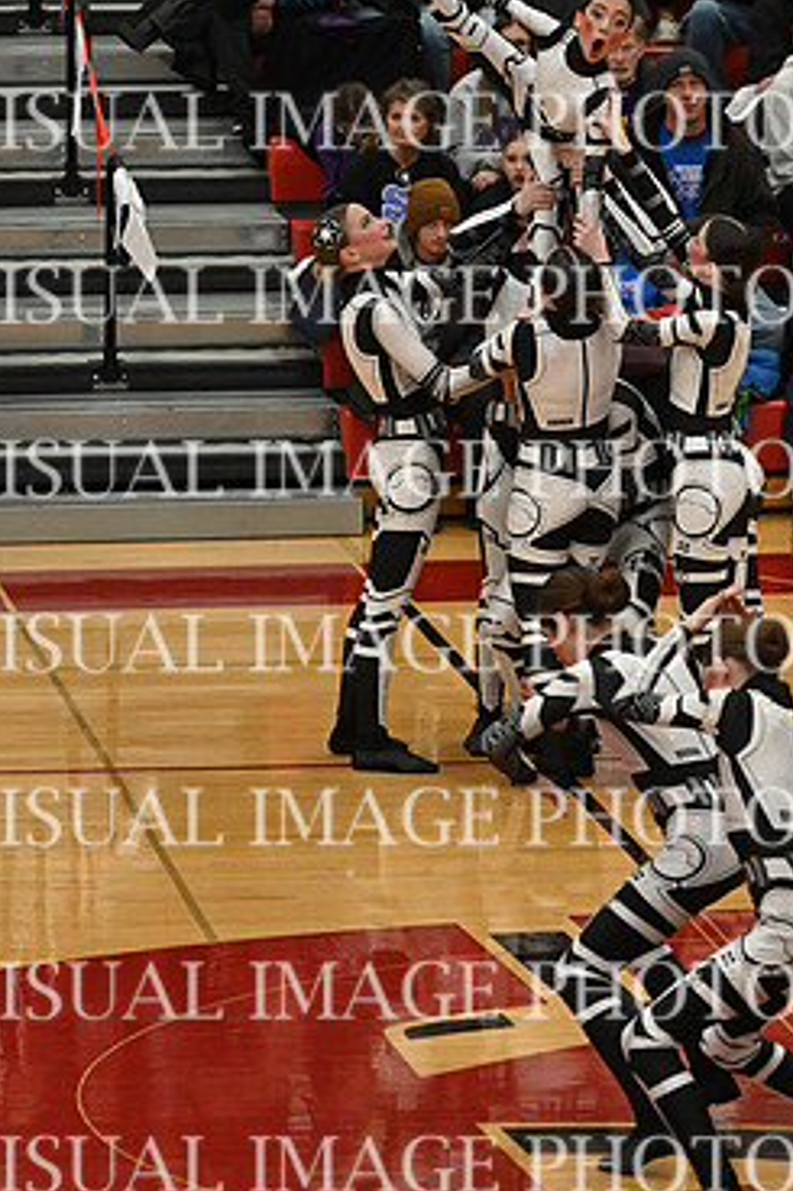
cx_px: 503
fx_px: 7672
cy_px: 382
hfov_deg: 5.9
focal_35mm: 232
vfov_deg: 8.9
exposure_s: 1/400
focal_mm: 98
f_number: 4
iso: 3200
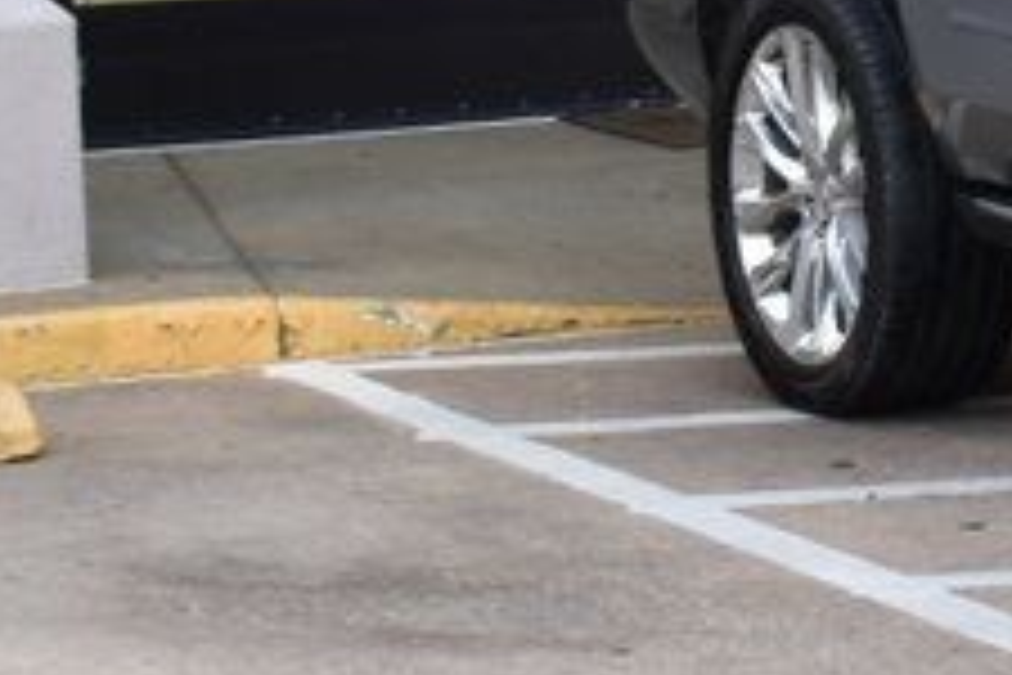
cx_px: 1318
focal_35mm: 218
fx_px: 6128
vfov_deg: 6.2
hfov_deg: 9.3
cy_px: -338
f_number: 8
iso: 400
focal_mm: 32
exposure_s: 1/50
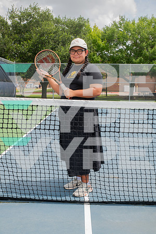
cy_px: 117
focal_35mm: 40
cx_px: 78
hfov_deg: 33.4
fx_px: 260
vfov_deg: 48.5
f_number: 6.3
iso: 100
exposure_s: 1/320
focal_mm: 40
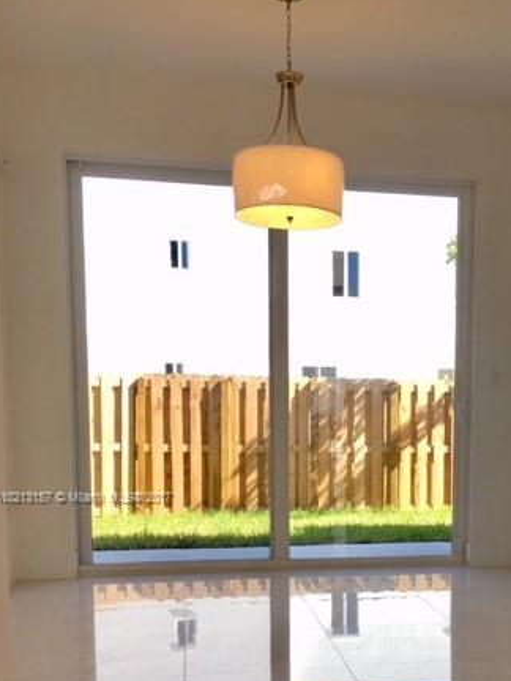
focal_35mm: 43
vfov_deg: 42.7
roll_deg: +0.5
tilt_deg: -5.0
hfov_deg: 33.1
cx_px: 369
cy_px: 498
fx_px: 846
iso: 25
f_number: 2.2
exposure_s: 1/120
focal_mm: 4.15
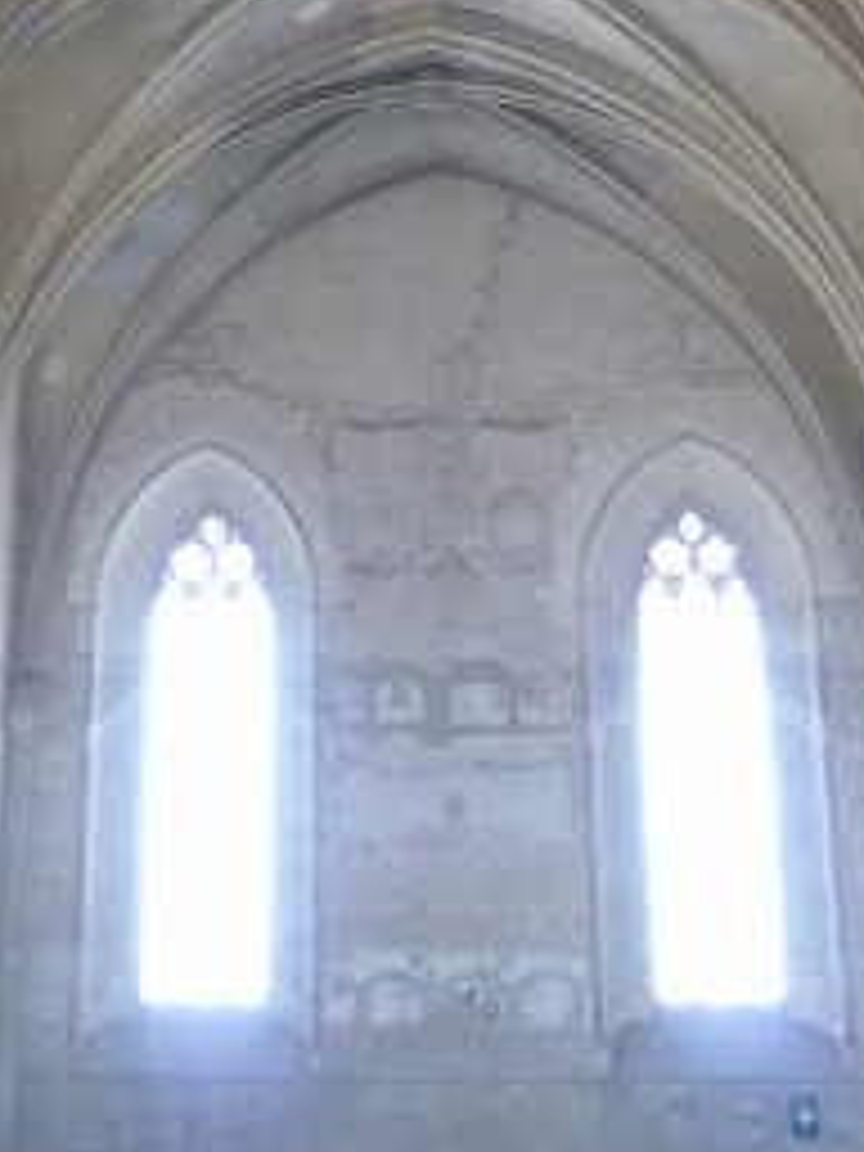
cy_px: -320
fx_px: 2596
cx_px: 266
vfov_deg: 22.5
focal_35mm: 78
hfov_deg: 18.8
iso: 400
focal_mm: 4.3
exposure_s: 1/15
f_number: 3.3
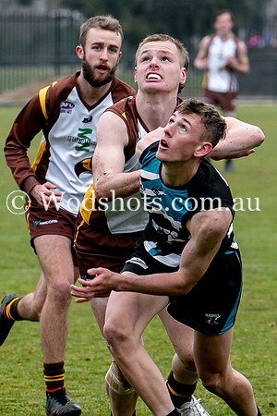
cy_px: 206
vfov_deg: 3.3
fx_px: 7177
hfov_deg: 2.2
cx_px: 64
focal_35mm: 622
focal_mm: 130
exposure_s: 1/800
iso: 500
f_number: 4
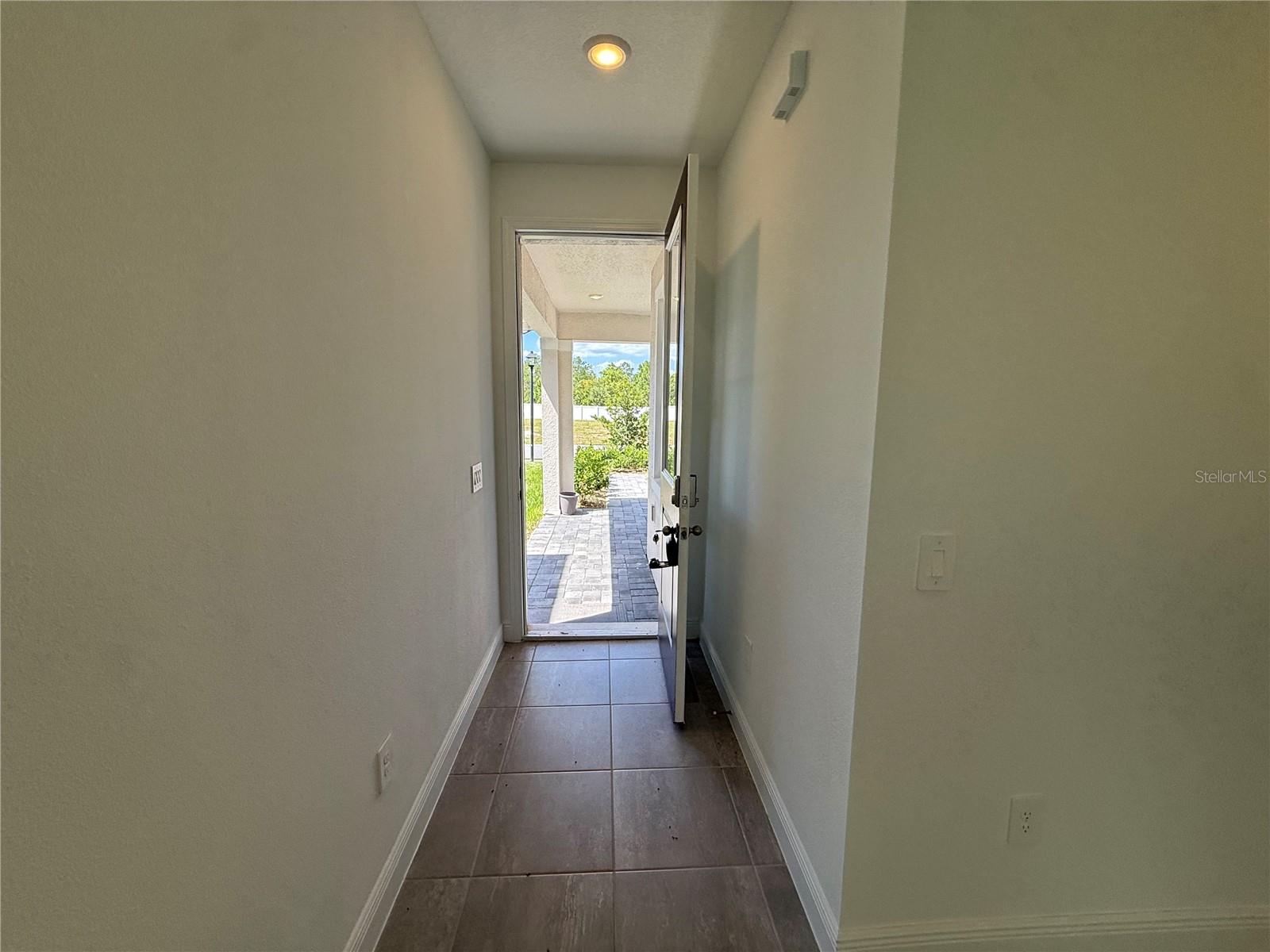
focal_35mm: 14
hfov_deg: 102.1
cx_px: 635
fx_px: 514
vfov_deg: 85.7
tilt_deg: -4.3
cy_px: 476
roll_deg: -0.8
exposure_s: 1/307
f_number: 2.2
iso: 50
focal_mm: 2.22
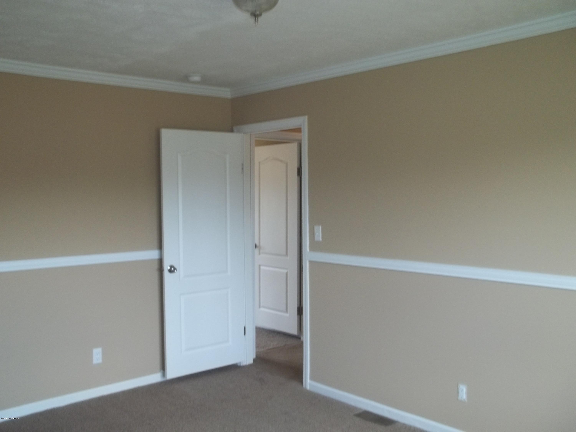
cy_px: 216
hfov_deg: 55.4
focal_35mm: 33
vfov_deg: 42.9
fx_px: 549
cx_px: 288
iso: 160
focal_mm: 5.9
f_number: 3.3
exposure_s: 1/40
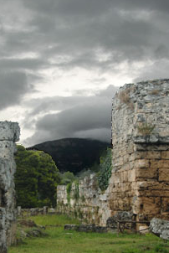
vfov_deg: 27.3
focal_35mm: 74
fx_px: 520
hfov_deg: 18.4
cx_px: 58
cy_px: 148
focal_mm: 24
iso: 100
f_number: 3.8
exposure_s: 1/160
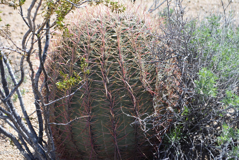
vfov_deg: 16.6
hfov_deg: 24.6
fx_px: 548
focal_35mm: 82
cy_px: 80
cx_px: 120
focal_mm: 55
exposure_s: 1/250
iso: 200
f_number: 8
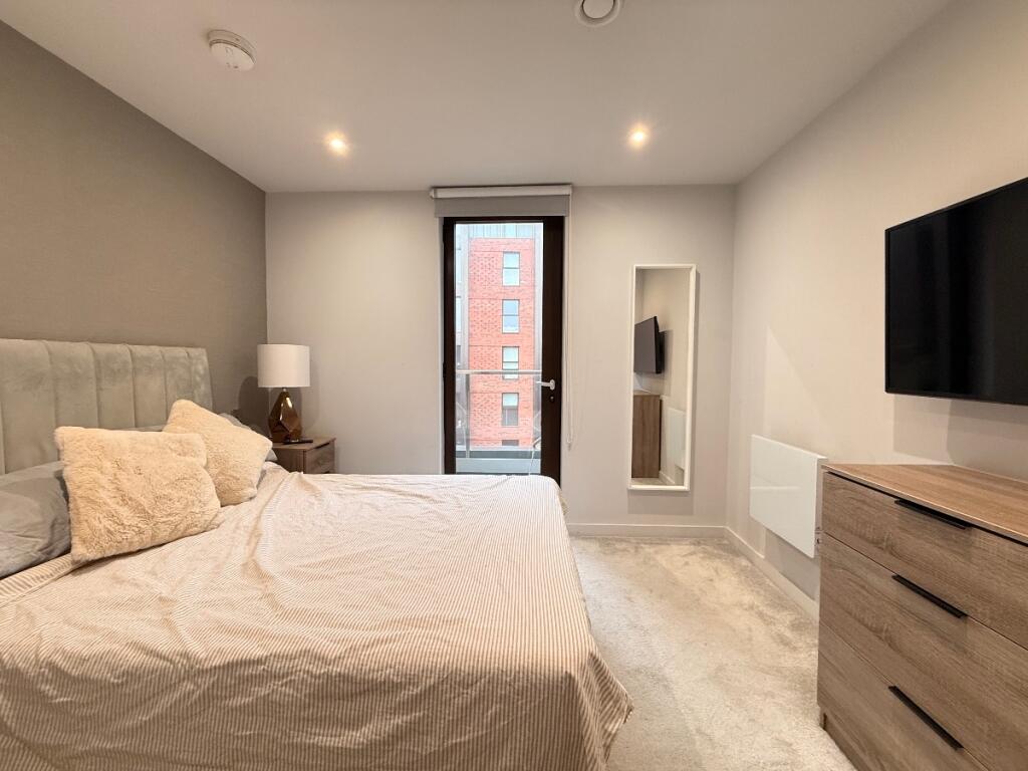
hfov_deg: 102.1
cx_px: 514
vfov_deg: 85.7
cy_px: 386
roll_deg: -0.7
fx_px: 416
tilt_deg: -2.9
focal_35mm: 14
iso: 250
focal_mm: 2.22
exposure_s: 1/100
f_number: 2.2
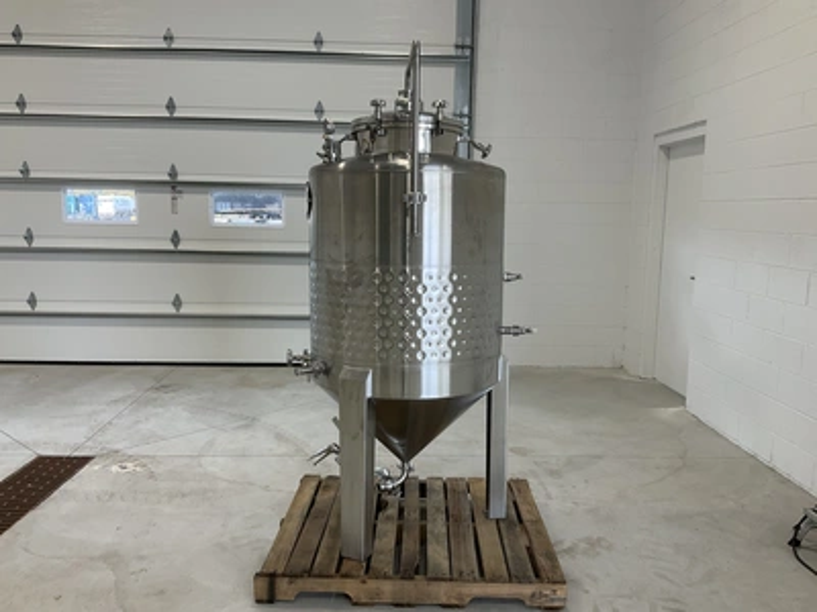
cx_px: 408
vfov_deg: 48.2
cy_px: 306
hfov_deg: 61.7
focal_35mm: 29
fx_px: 684
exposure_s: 1/122
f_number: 1.8
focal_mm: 3
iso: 40
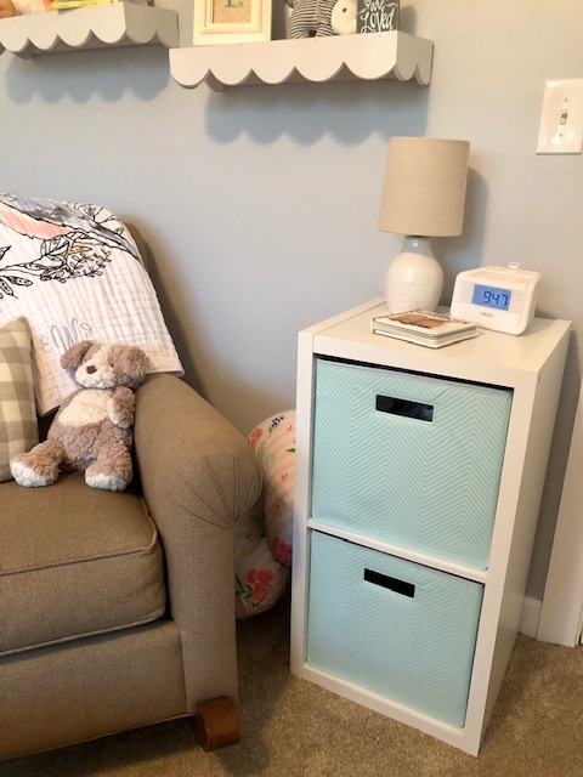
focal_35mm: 28
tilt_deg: -22.2
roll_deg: -0.7
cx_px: 292
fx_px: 629
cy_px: 388
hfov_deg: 49.7
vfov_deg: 63.4
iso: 100
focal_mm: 3.99
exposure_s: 1/15
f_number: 1.8
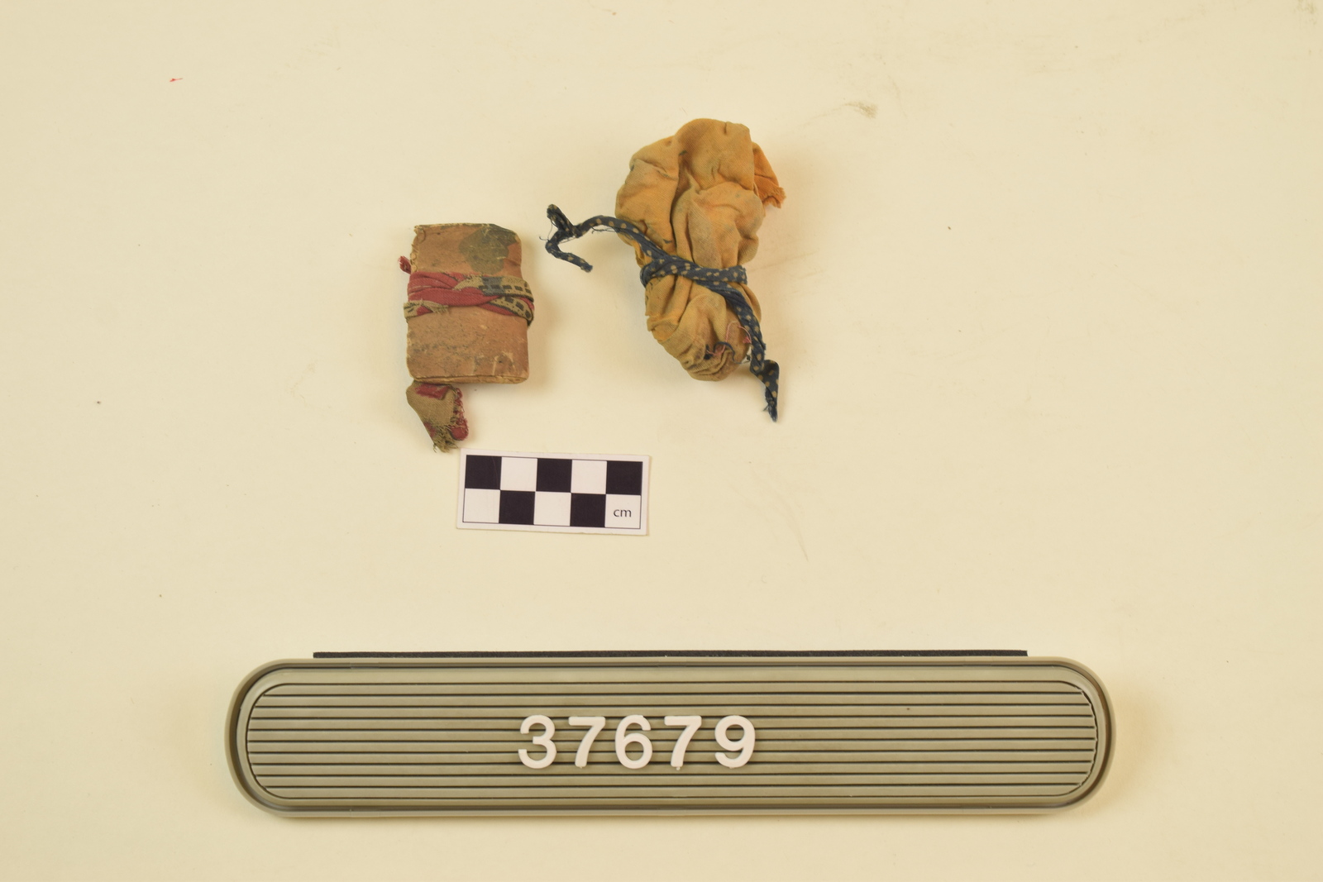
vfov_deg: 16.6
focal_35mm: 82
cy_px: 441
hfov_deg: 24.6
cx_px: 662
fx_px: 3032
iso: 320
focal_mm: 55
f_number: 8
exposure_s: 1/50
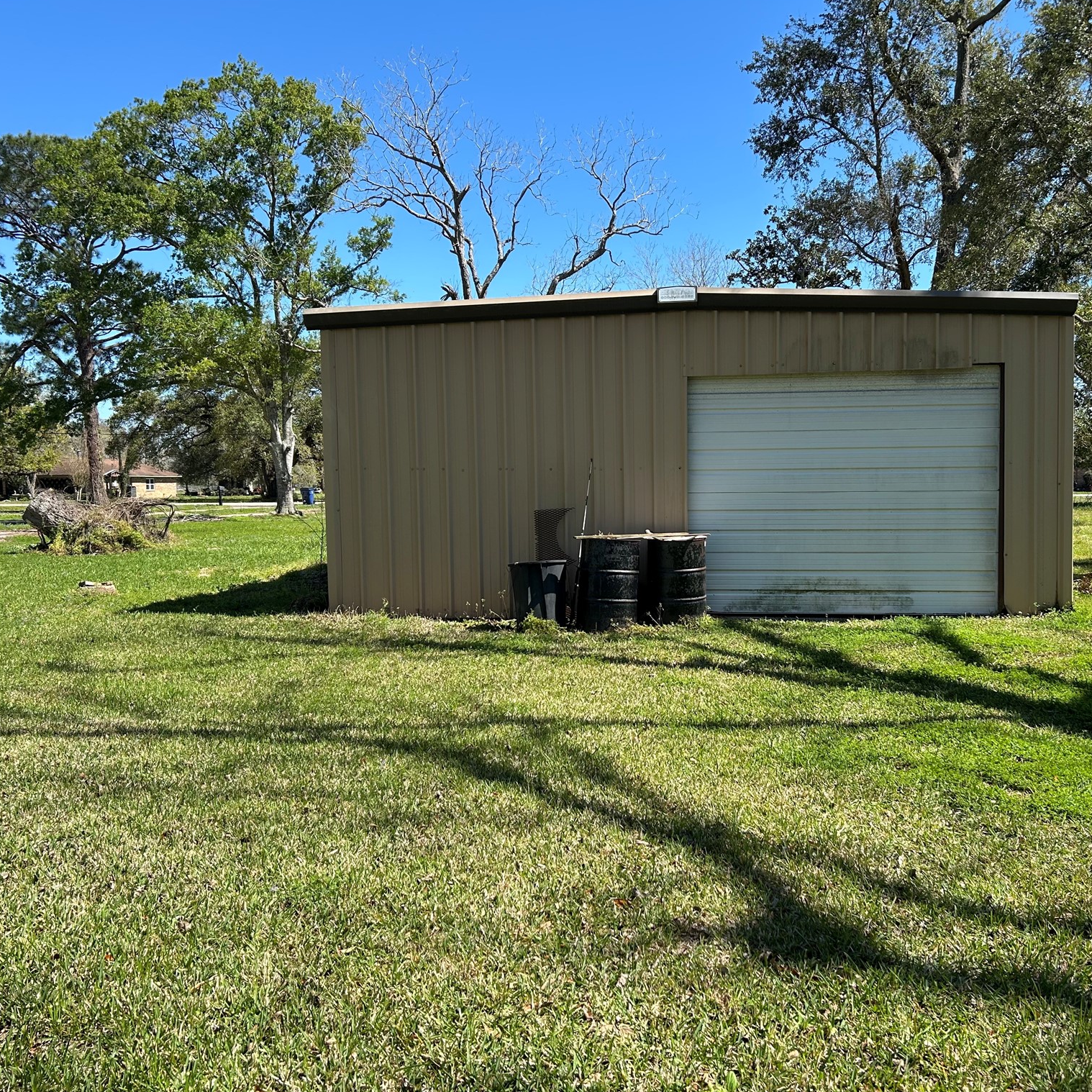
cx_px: 634
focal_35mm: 31
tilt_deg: -3.0
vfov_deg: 52.5
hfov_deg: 52.3
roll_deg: +0.8
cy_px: 542
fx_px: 1106
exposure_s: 1/2208
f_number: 1.5
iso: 50
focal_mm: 5.7
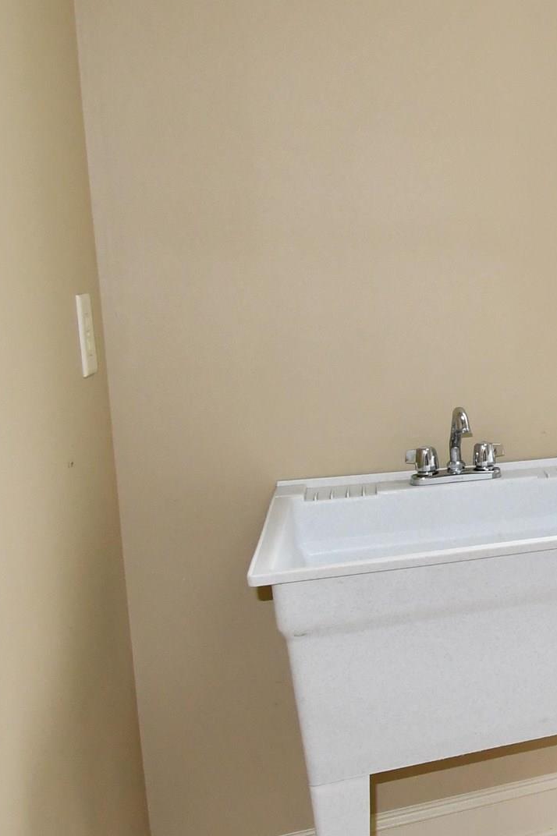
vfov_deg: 45.4
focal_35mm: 43
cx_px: 981
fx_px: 999
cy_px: 387
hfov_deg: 21.5
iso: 1100
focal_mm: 10
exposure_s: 1/60
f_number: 8
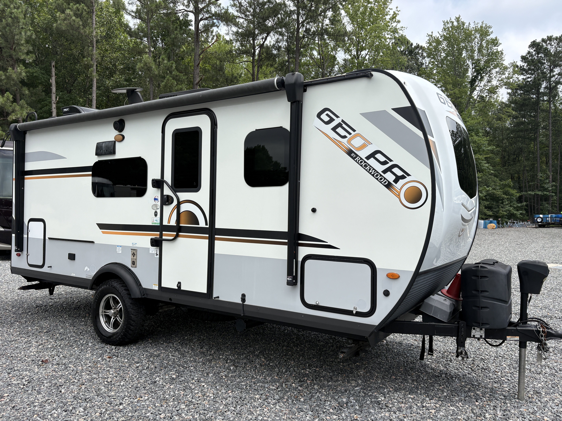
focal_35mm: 26
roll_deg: +1.0
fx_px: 422
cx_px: 281
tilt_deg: -0.1
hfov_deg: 67.3
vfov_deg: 53.1
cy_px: 210
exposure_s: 1/3125
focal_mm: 5.96
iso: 50
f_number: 1.6
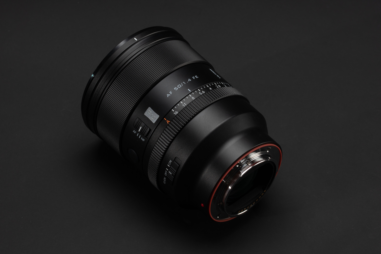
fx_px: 1667
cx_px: 190
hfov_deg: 13.0
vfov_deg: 8.7
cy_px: 127
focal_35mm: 158
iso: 100
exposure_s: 1/30
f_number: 11
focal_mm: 105
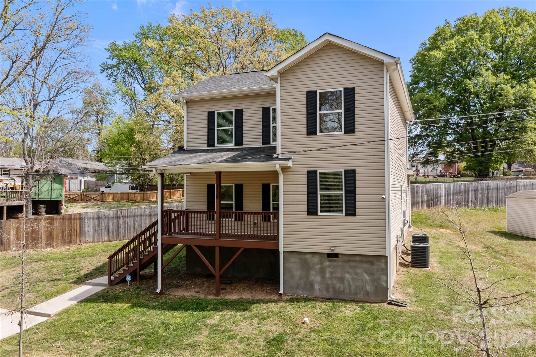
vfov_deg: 46.4
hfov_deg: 65.5
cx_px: 268
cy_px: 178
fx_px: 417
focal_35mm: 28
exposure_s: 1/500
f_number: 5
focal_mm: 10.26
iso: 100
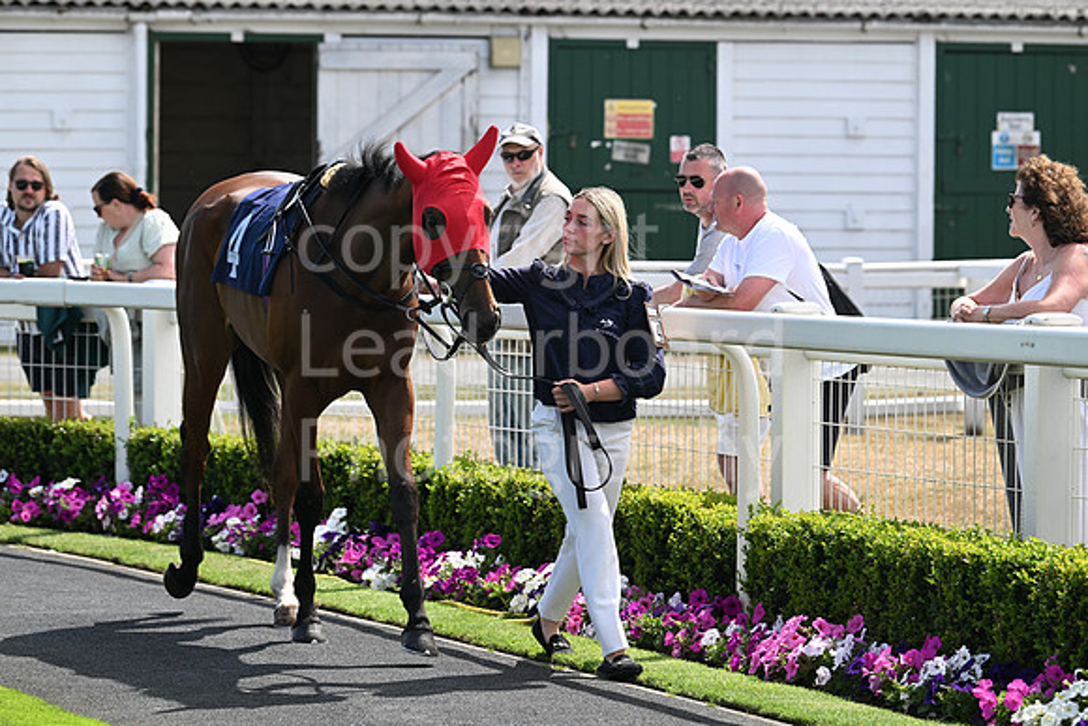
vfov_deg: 8.6
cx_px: 544
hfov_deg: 12.8
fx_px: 4836
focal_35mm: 160
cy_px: 363
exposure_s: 1/1250
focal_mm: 160
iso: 400
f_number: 5.6
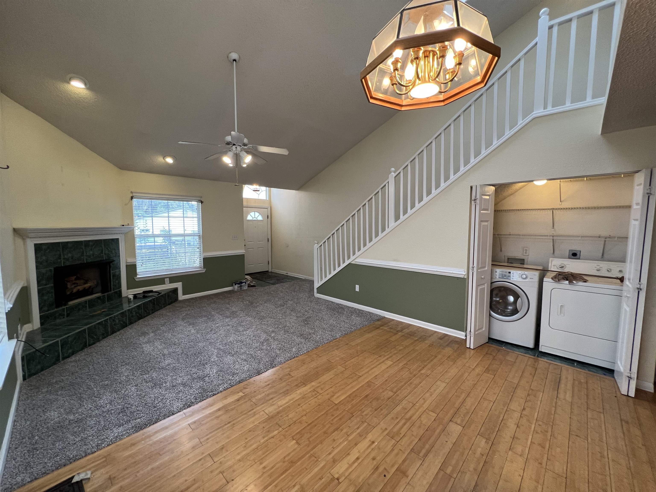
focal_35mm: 13
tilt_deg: -4.2
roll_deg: +0.2
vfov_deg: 89.9
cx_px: 328
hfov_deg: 106.2
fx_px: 246
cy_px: 246
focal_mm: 1.57
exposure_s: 1/120
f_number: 1.8
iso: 160
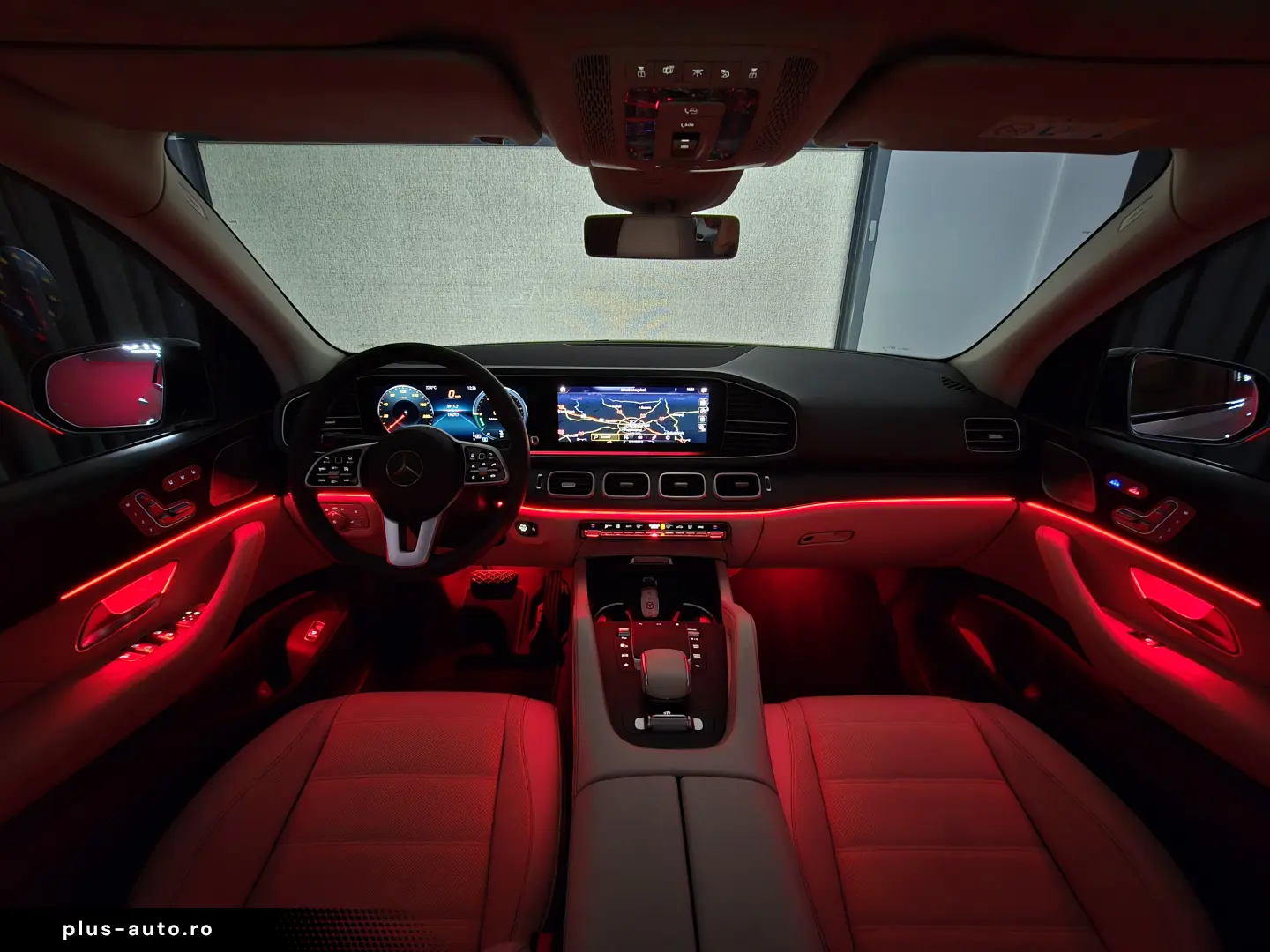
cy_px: 476
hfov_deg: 106.2
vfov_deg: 89.9
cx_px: 635
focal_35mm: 13
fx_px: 477
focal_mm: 2.2
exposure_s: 1/6.68
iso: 1600
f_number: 2.2
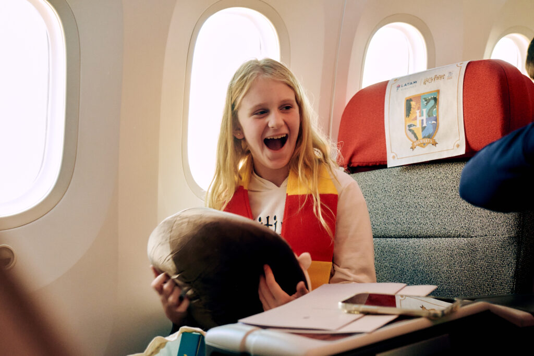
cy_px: 178
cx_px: 267
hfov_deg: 46.4
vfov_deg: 31.9
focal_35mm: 42
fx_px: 623
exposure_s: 1/160
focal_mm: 28.3
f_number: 2.8
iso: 3200
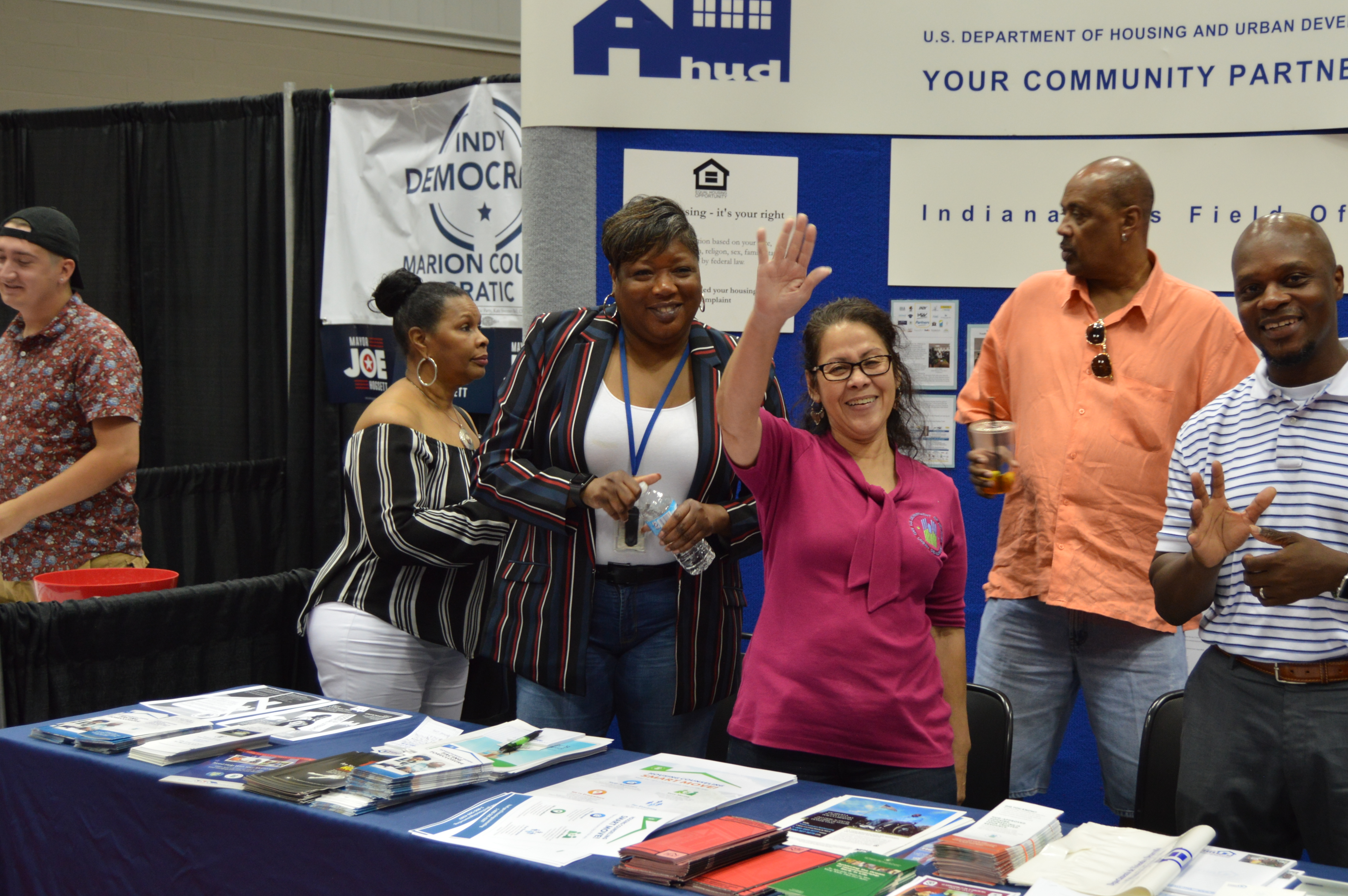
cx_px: 841
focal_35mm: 48
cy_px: 533
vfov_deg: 28.0
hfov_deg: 40.9
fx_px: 1796
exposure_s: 1/60
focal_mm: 24
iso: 400
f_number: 4
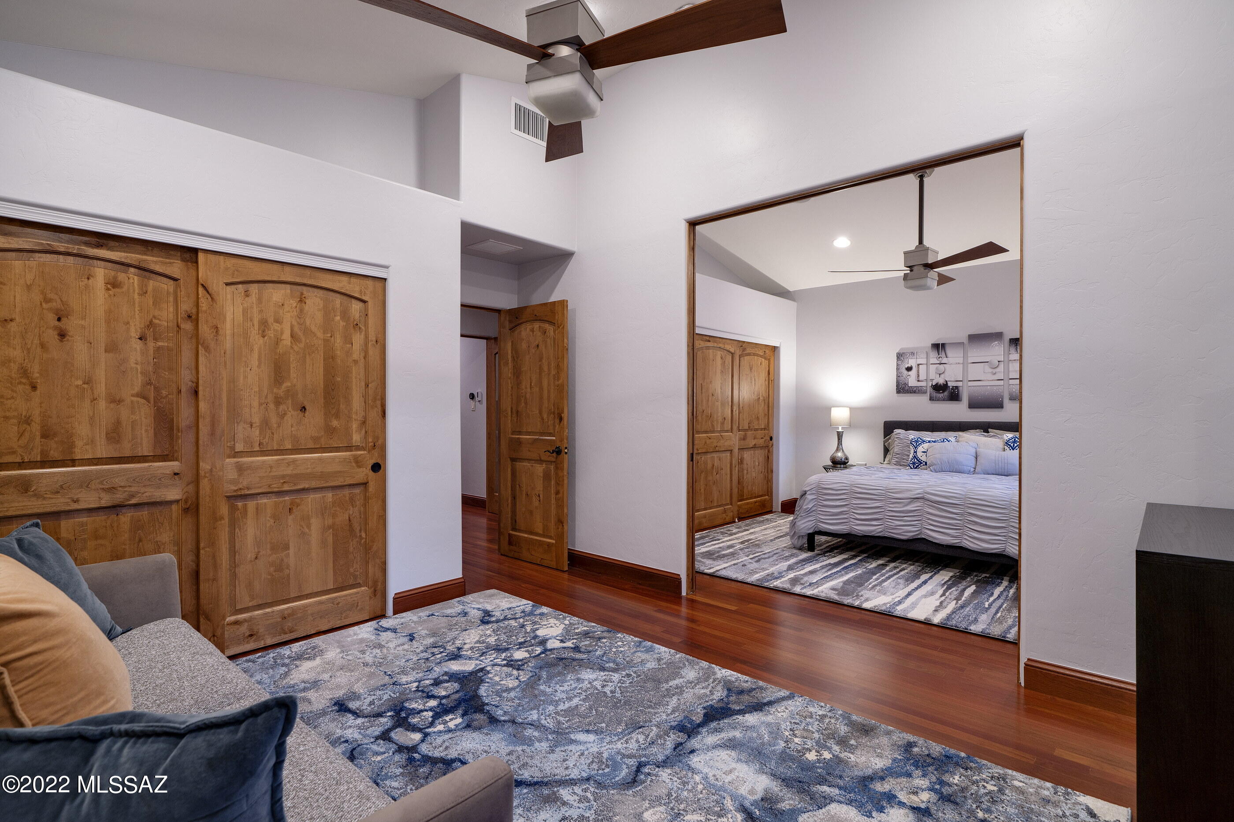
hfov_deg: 93.3
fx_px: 583
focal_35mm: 17
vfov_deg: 70.4
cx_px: 617
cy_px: 411
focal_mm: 17
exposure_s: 1/4
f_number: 7.1
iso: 200
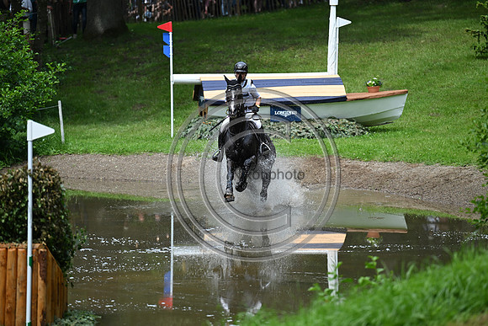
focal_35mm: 200
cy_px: 163
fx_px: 2712
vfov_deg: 6.9
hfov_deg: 10.3
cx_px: 244
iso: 220
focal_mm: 200
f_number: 3.5
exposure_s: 1/1250
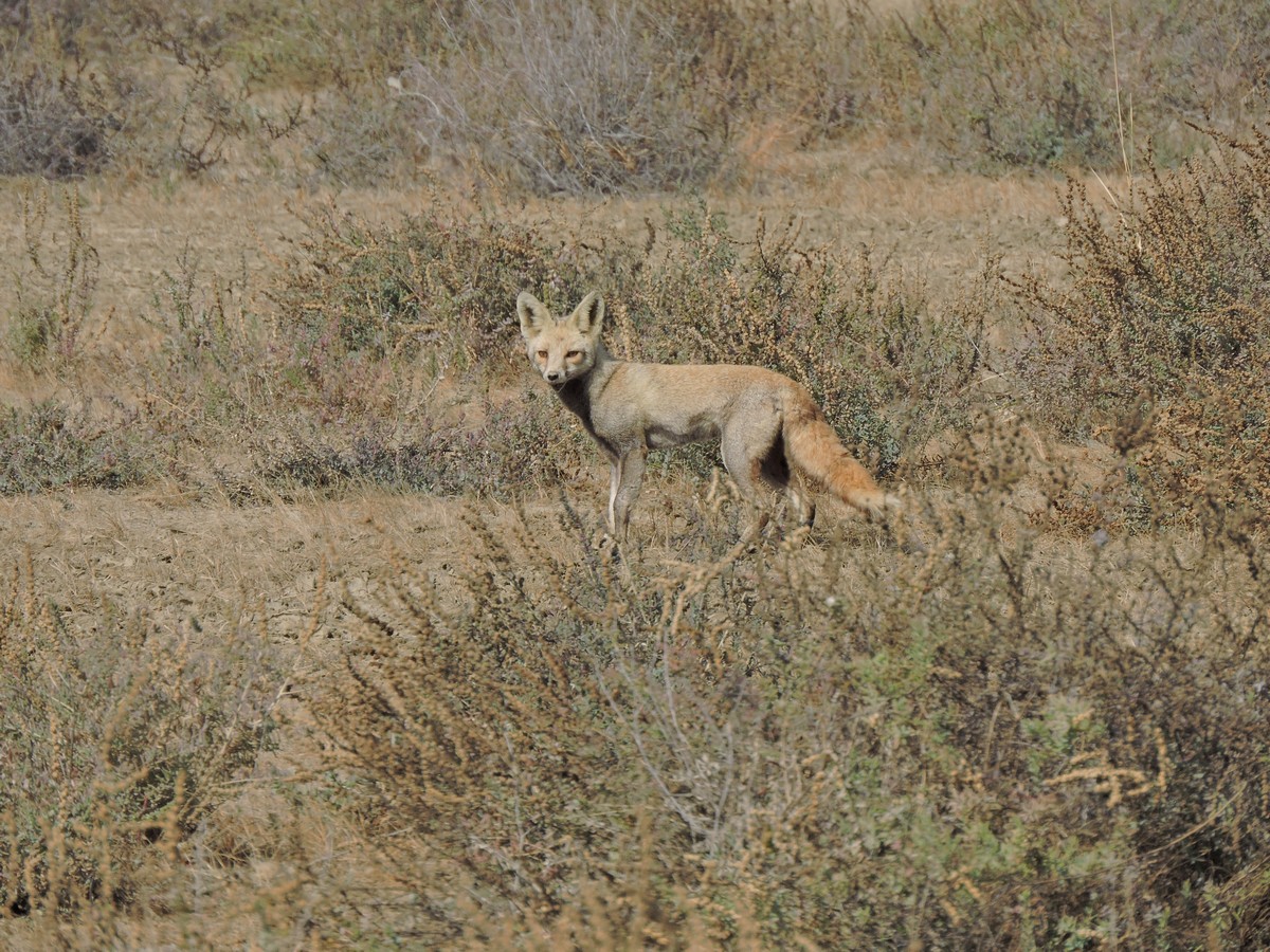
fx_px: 20179
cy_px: 476
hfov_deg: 3.6
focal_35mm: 550
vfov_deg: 2.7
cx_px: 635
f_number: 5.6
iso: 100
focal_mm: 98.5
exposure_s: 1/800
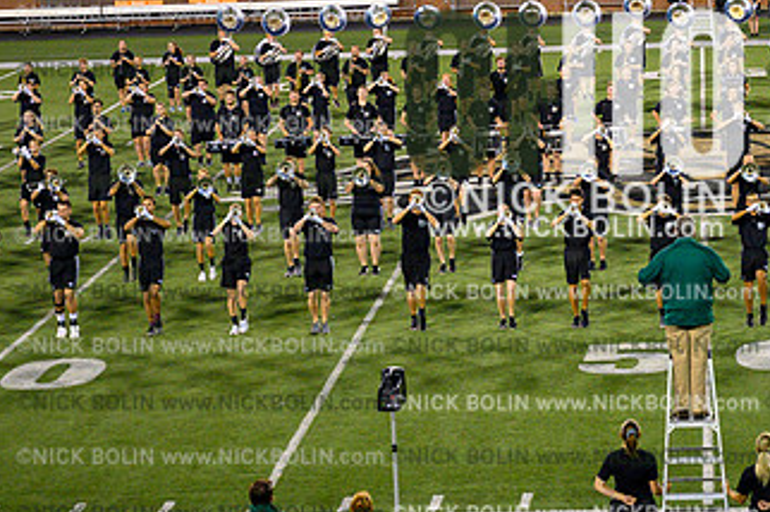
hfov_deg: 16.2
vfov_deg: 10.8
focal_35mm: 126
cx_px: 574
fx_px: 2692
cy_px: 124
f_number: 4
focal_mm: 70
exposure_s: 1/1000
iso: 4000
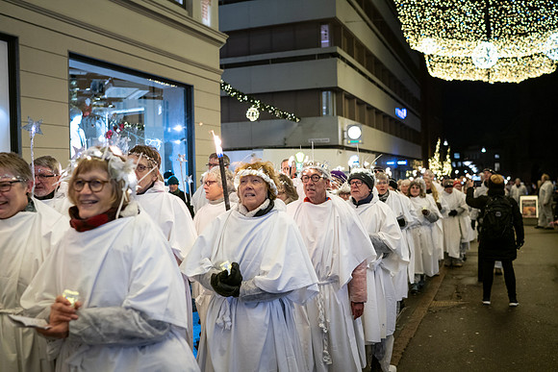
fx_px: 543
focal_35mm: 35
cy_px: 186
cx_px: 279
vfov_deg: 37.9
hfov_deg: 54.4
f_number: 2.2
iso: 2000
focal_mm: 35
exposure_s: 1/160
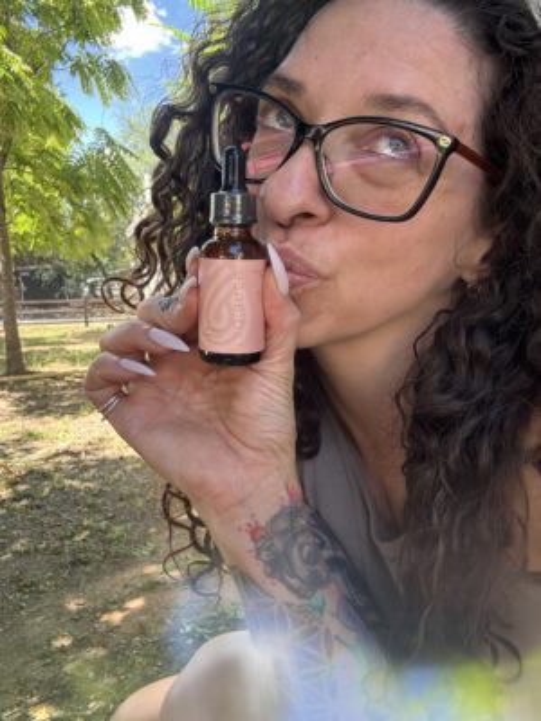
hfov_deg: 46.8
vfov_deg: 60.0
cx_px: 270
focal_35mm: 30
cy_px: 360
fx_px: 625
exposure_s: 1/102
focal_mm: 2.69
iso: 80
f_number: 1.9
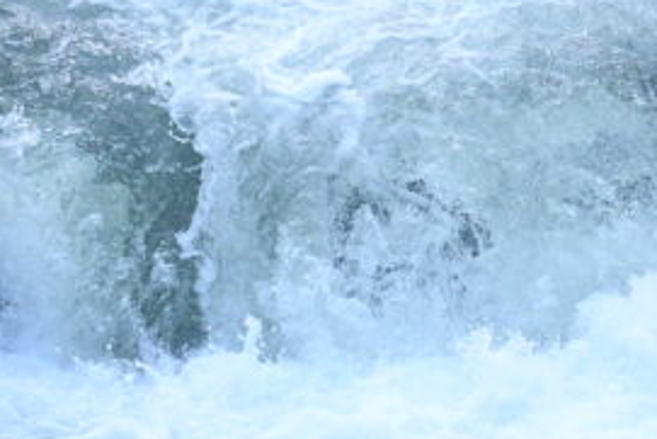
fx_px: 2483
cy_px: -115
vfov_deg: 9.9
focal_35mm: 136
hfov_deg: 14.6
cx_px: 773
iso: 2000
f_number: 5.6
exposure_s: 1/1250
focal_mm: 24
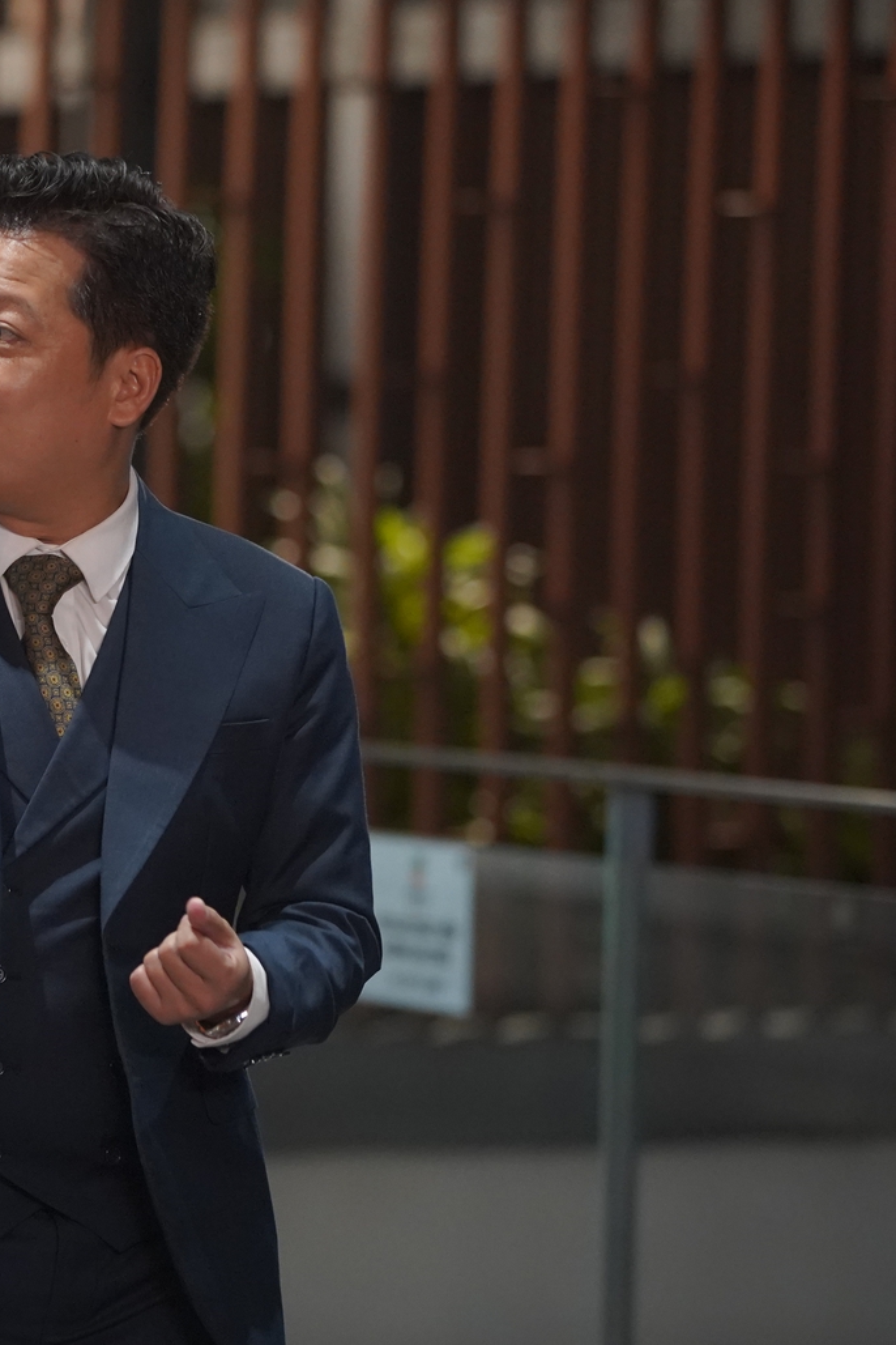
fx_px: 9071
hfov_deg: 5.6
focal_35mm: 243
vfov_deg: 8.5
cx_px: -189
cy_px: 790
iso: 4000
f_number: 2.8
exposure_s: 1/200
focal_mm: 125
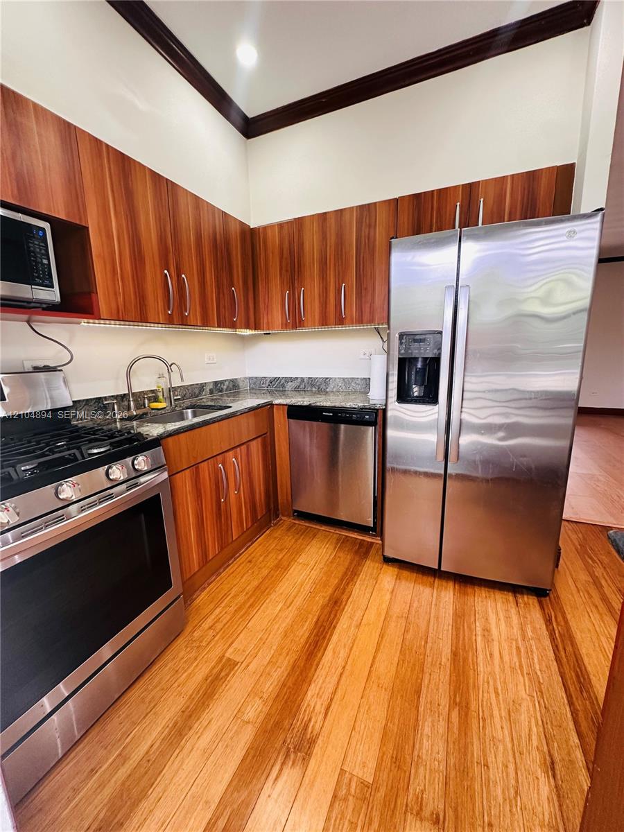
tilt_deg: -10.3
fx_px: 336
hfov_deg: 85.7
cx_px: 312
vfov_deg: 102.1
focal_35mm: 14
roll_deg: -0.1
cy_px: 416
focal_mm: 2.22
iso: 200
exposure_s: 1/76
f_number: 2.2
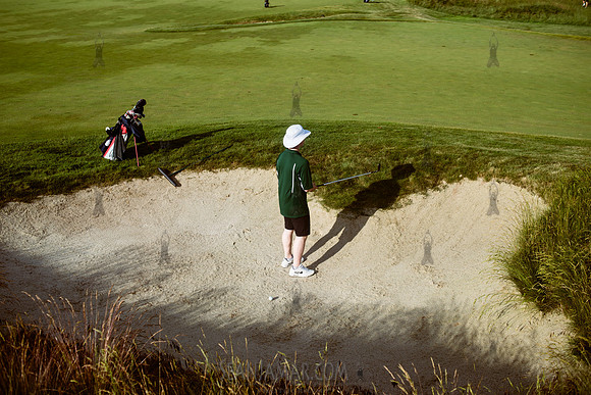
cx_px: 296
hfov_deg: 54.4
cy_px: 198
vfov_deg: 37.9
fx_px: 575
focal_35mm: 35
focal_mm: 35
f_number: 4
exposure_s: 1/1000
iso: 100
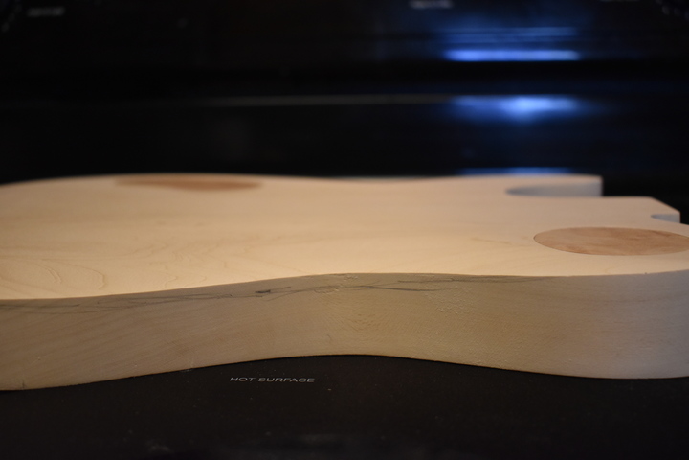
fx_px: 832
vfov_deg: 30.8
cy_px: 230
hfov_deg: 45.0
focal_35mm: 44
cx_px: 344
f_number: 4.2
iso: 1250
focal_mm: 29
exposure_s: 1/50
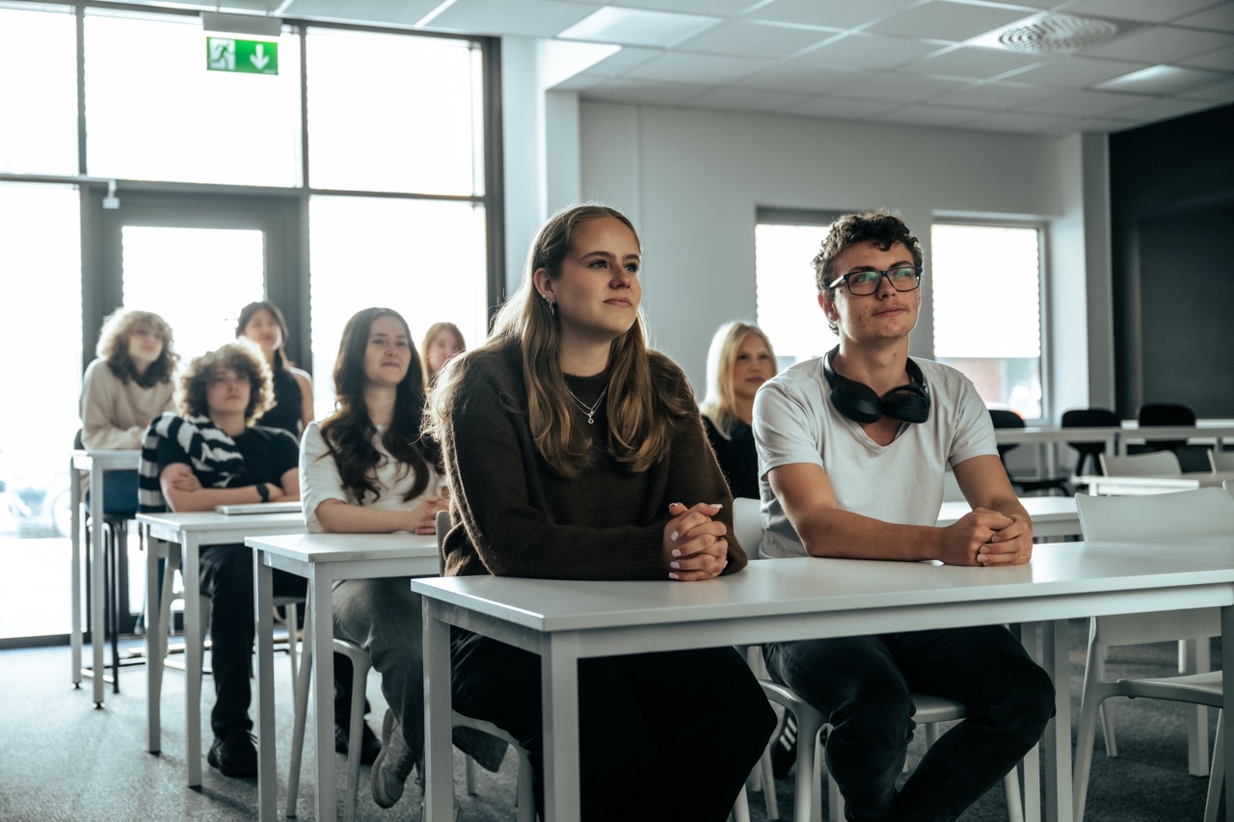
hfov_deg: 43.6
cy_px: 411
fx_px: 1542
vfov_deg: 29.9
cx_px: 617
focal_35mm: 45
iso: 800
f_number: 2.8
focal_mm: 45
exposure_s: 1/200
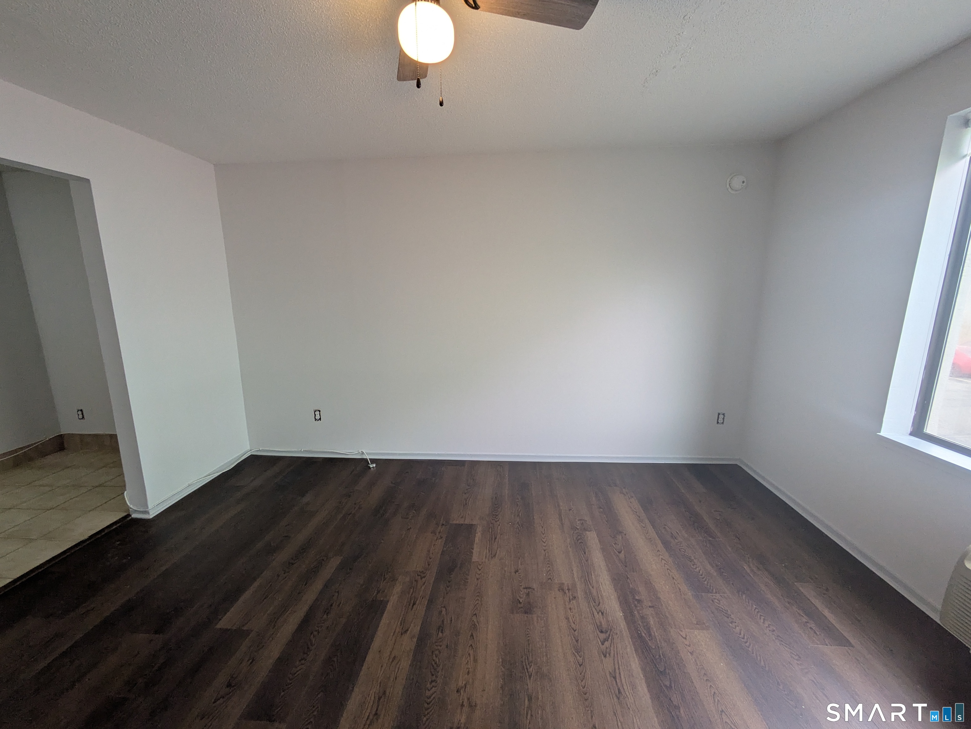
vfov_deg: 85.7
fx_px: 393
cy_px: 364
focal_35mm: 14
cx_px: 486
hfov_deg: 102.0
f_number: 2.2
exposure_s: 1/120
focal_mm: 1.83
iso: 66
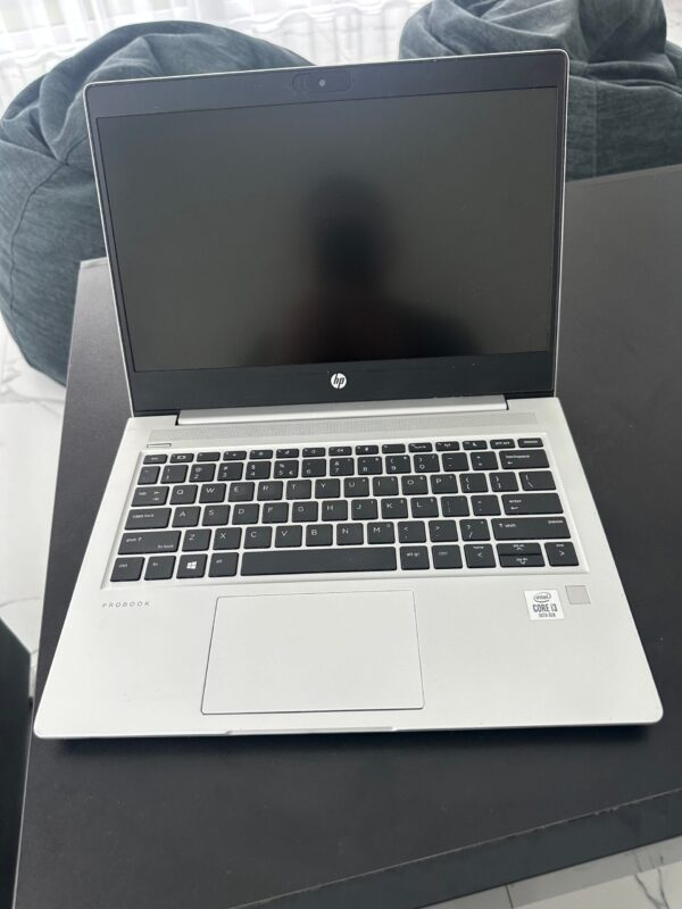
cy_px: 454
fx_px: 630
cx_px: 341
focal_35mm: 24
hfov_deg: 56.8
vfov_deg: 71.6
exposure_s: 1/93
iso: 250
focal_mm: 6.86
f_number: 1.78
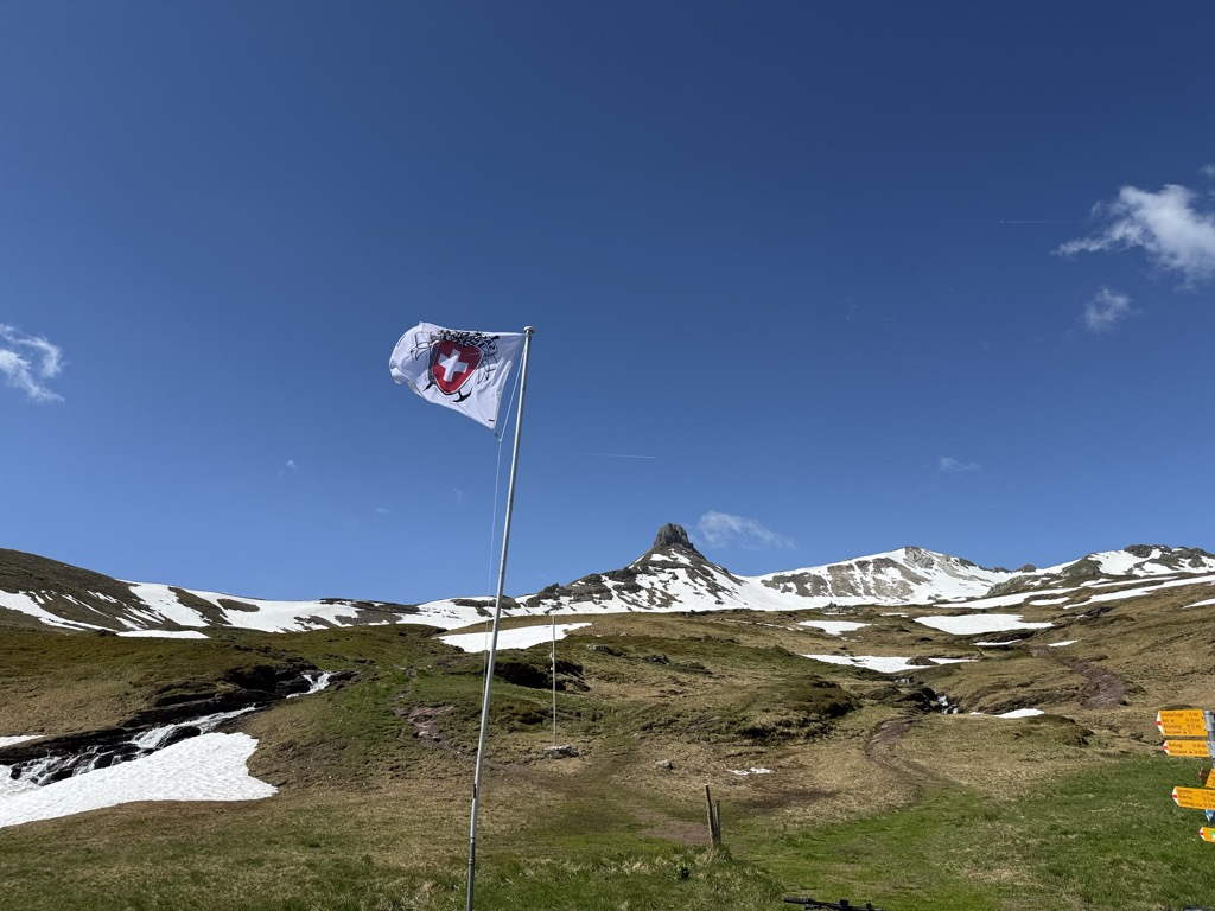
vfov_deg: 56.8
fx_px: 842
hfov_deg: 71.6
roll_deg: +0.7
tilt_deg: +15.2
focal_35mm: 24
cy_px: 456
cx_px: 608
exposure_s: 1/5714
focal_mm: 6.76
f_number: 1.78
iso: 80
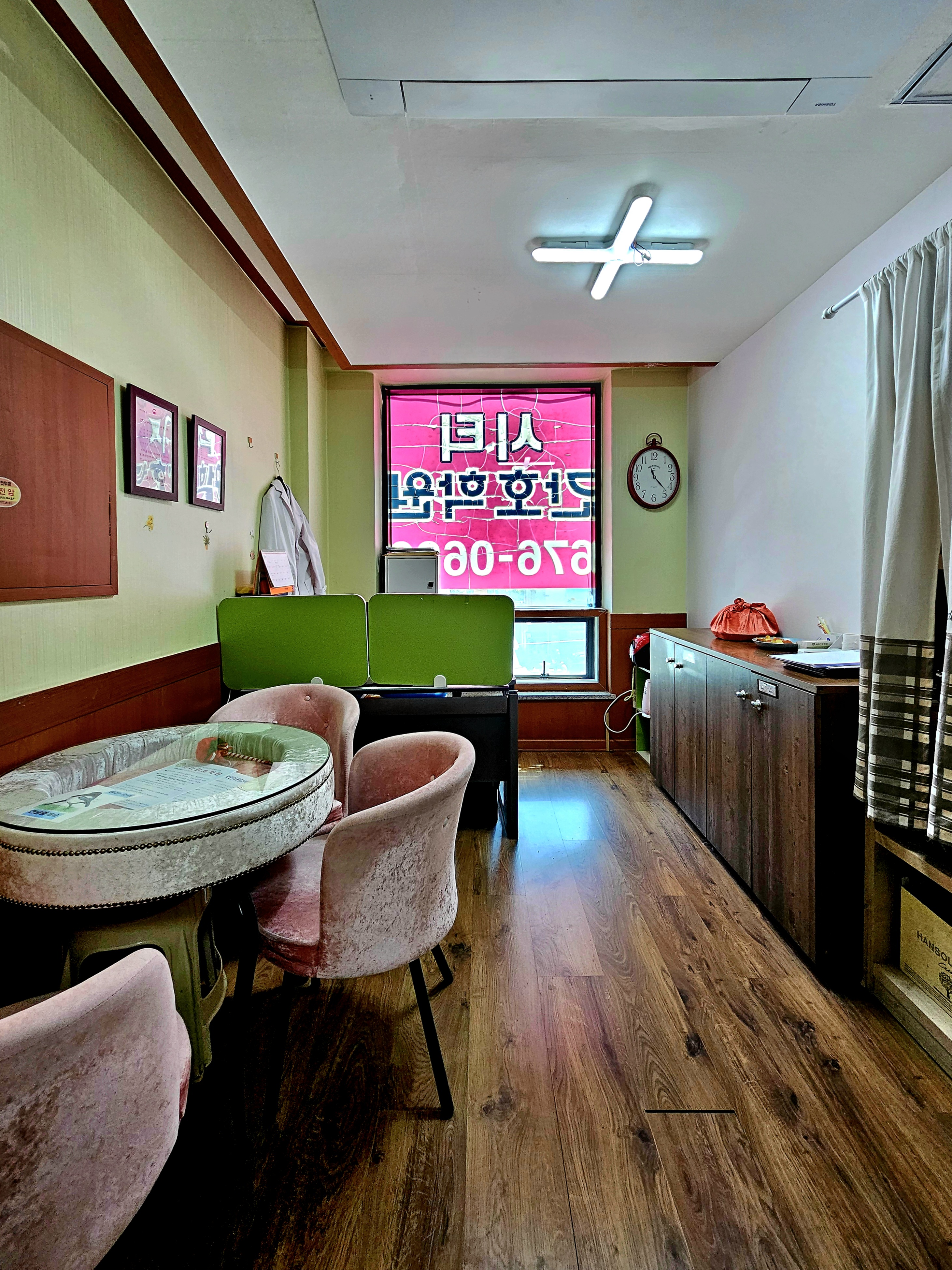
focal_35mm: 13
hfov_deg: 89.9
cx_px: 476
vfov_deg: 106.2
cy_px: 635
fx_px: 477
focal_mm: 2.2
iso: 100
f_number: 2.2
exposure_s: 1/60.2
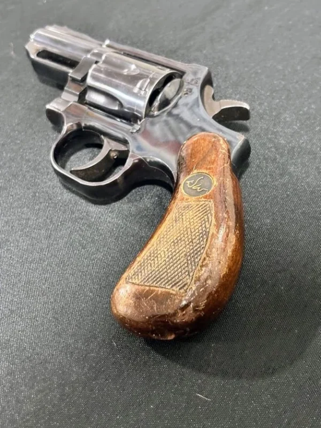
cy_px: 214
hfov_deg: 28.0
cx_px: 160
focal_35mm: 52
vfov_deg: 36.8
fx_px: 643
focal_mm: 5.96
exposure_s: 1/24
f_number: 1.6
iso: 400
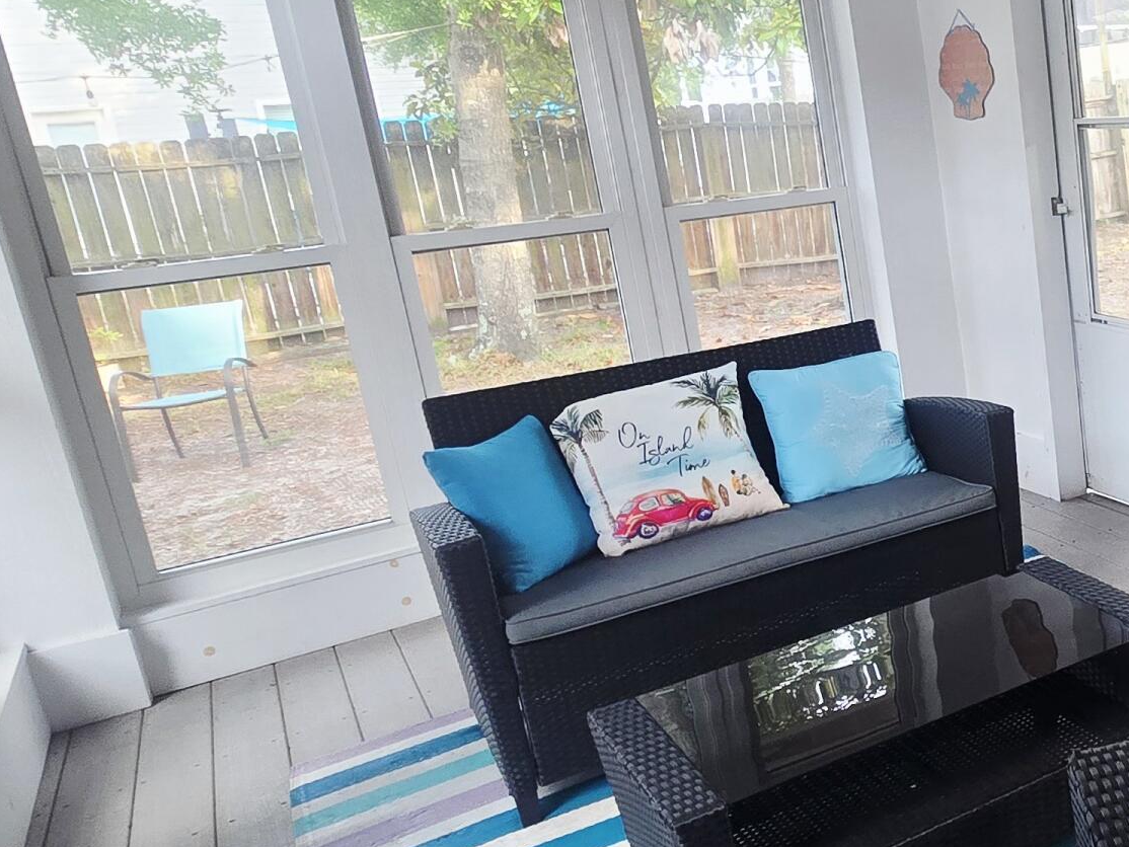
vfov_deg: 40.6
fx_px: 1142
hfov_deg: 41.8
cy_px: 370
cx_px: 1241
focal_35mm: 35
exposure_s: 1/60.2
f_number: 2.2
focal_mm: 2.2
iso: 160
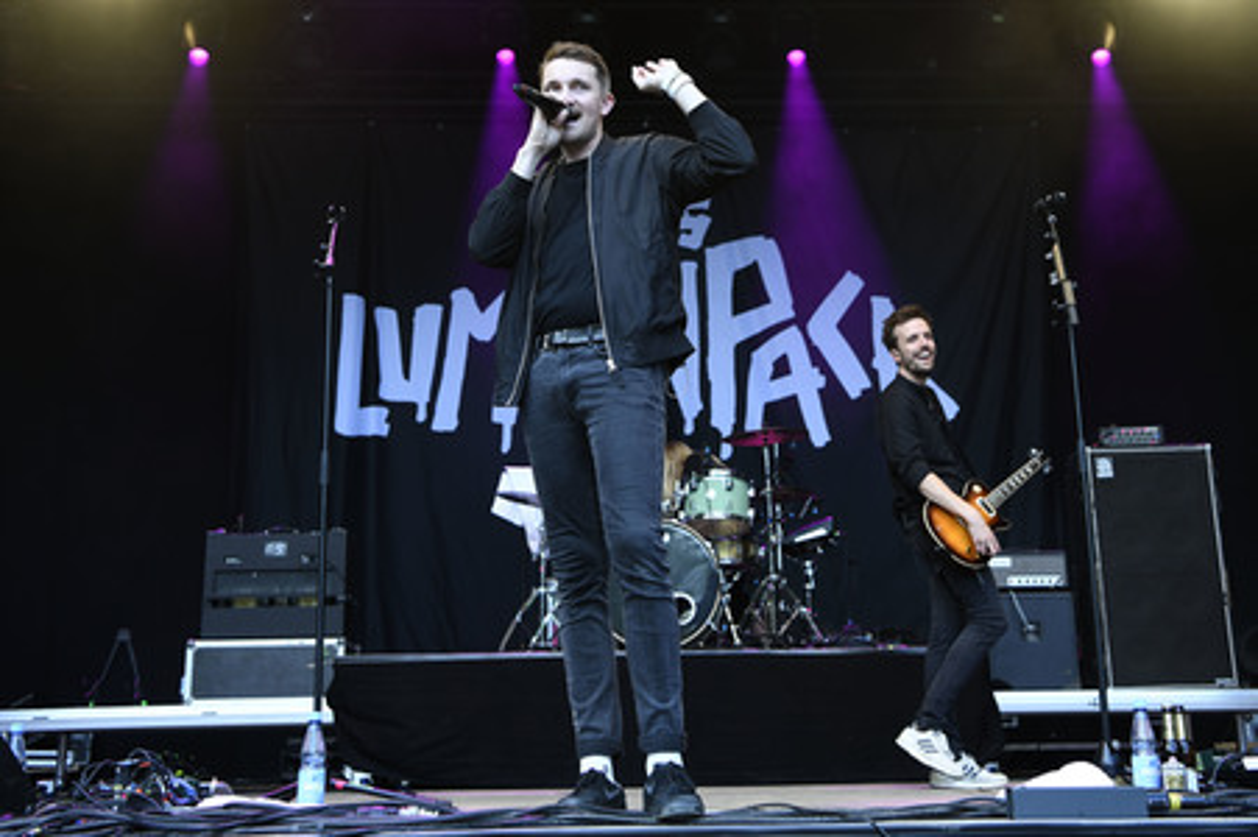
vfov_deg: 33.4
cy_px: 418
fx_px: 1397
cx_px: 629
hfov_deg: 48.5
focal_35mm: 40
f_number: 4
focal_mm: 40
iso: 800
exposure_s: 1/400
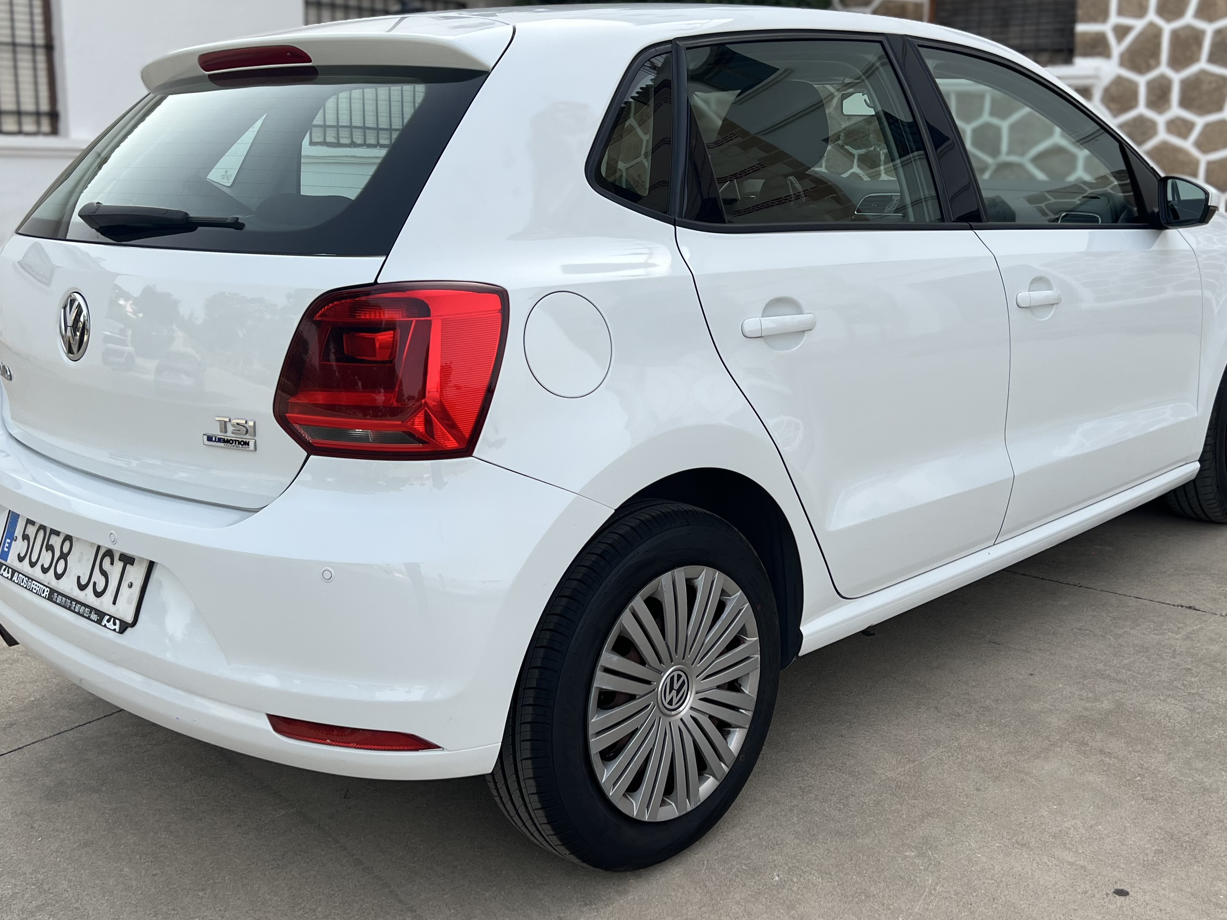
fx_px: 1347
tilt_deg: -10.2
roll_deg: -1.2
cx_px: 657
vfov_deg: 37.7
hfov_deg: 48.9
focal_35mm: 38
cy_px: 406
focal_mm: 5.7
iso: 50
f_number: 1.5
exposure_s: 1/1901
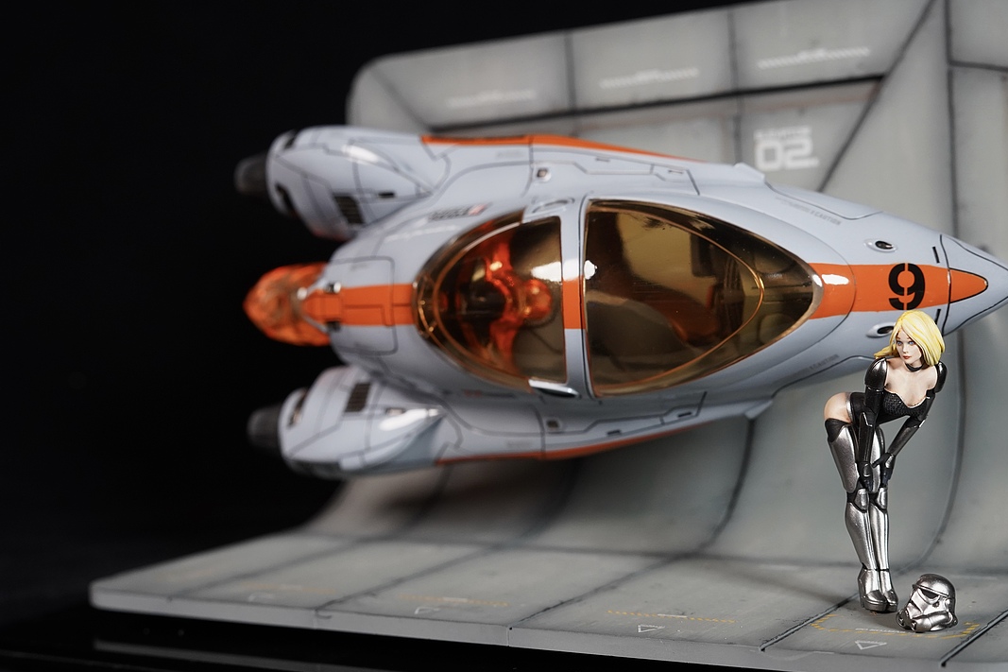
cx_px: 589
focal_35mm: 54
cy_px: 365
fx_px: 1512
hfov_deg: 36.8
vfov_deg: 25.0
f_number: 8
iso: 1250
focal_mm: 45
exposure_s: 1/20
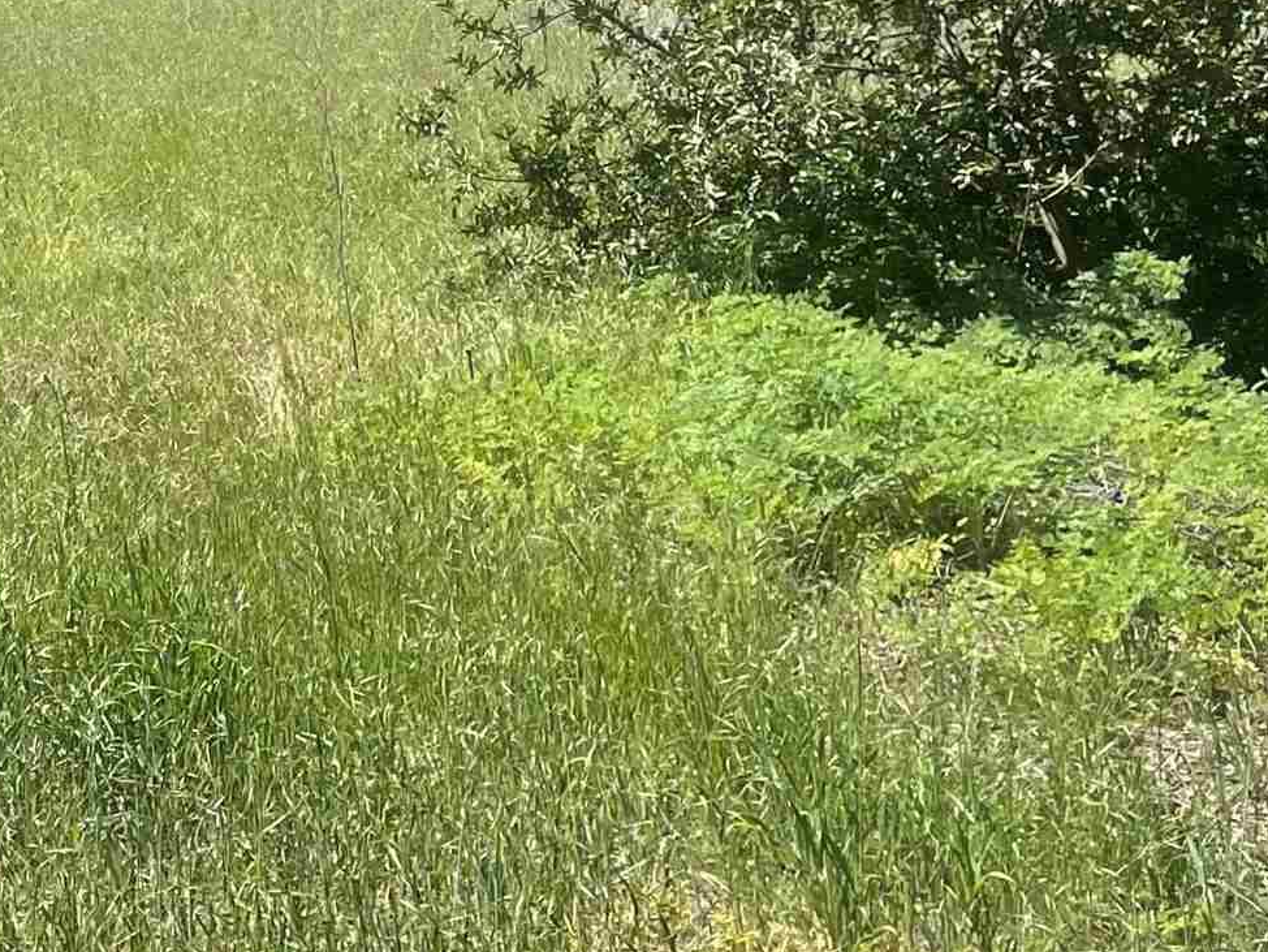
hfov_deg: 20.6
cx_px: -600
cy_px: 27
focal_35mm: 82
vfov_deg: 17.6
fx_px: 3004
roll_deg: +2.3
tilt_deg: +4.8
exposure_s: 1/2020
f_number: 1.6
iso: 32
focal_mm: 4.2
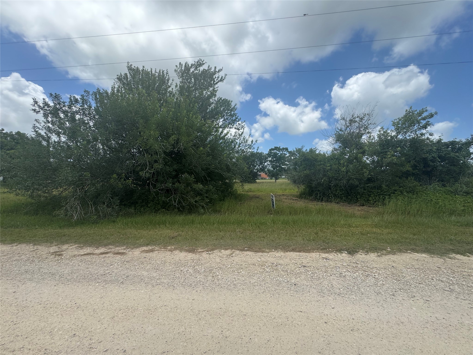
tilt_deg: -1.7
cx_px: 236
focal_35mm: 14
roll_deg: +0.7
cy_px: 178
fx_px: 191
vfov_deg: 85.7
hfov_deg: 102.1
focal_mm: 2.22
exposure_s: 1/1420
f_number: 2.2
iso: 50
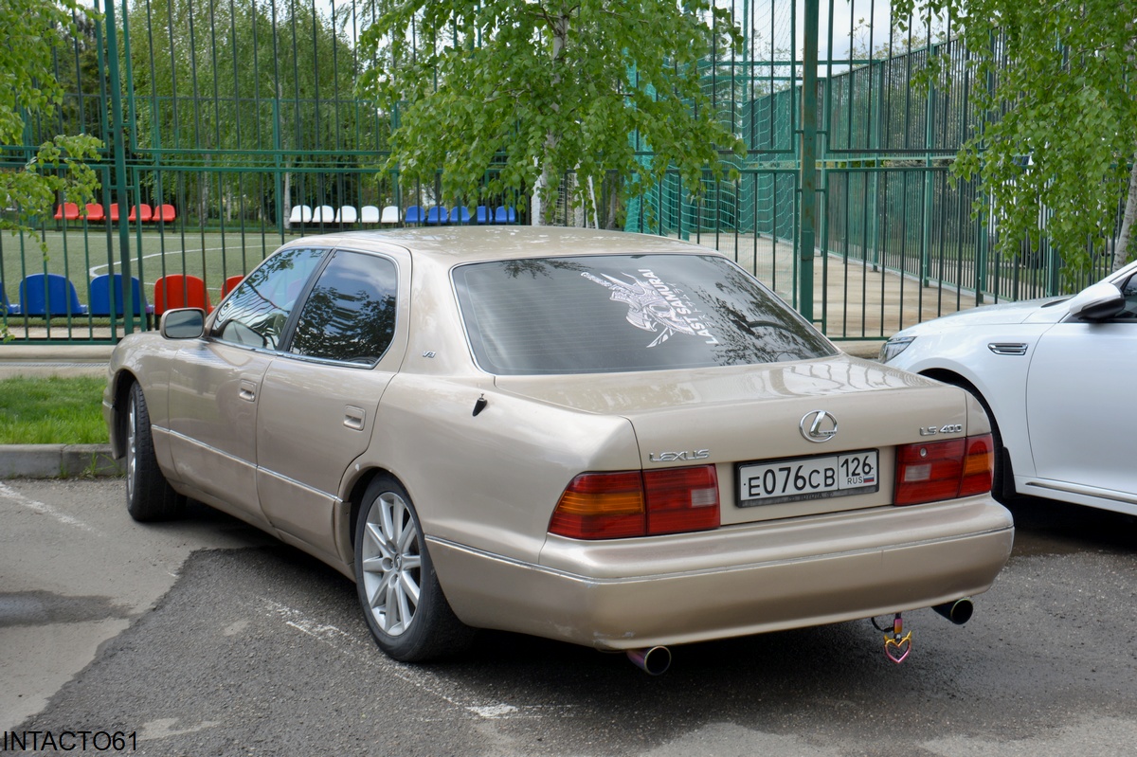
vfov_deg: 23.8
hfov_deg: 35.1
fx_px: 1799
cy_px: 378
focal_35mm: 57
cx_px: 568
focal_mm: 38
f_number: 8
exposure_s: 1/250
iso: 125
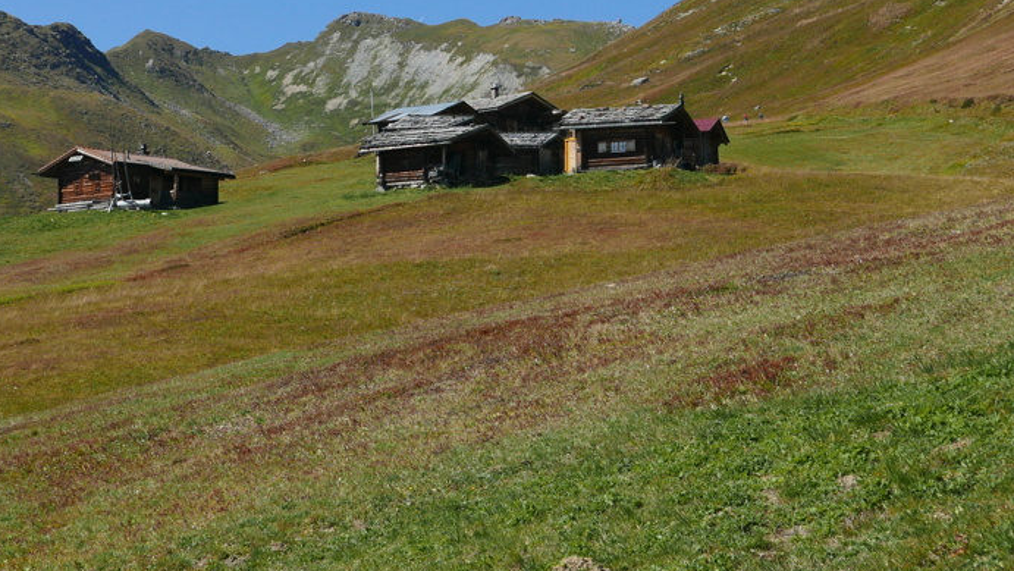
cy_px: 62
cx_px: 307
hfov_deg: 23.8
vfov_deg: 13.5
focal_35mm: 89
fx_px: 2393
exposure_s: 1/800
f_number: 5.6
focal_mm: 22
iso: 200
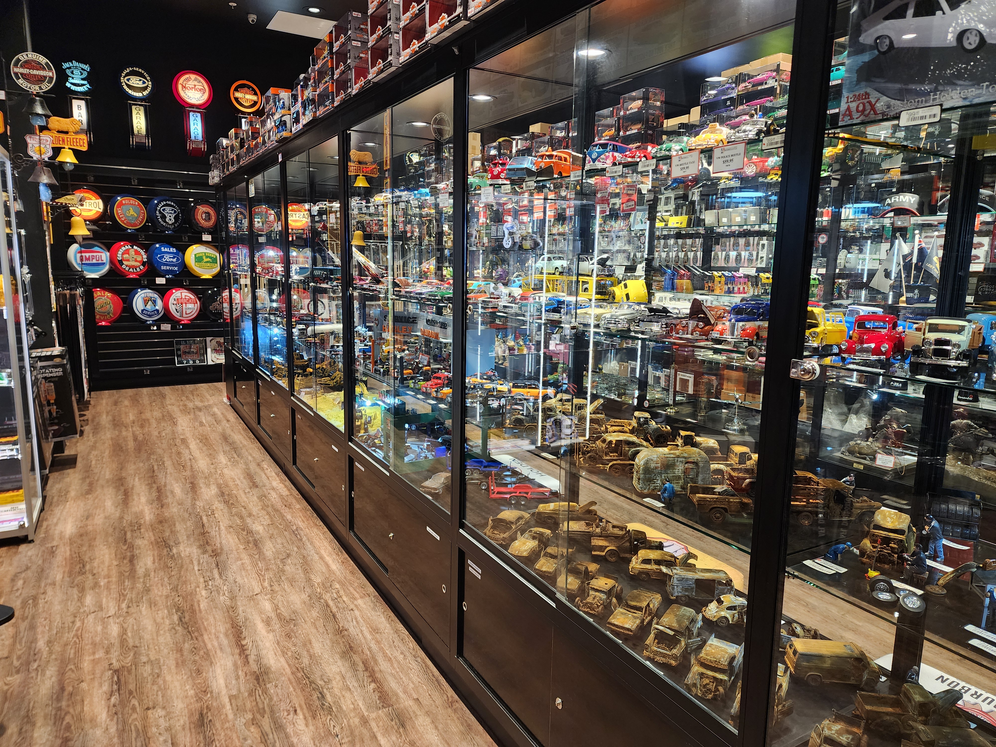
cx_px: 498
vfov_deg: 58.9
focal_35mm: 23
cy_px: 374
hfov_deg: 73.9
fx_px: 662
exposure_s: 1/100
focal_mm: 6.4
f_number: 1.8
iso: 320
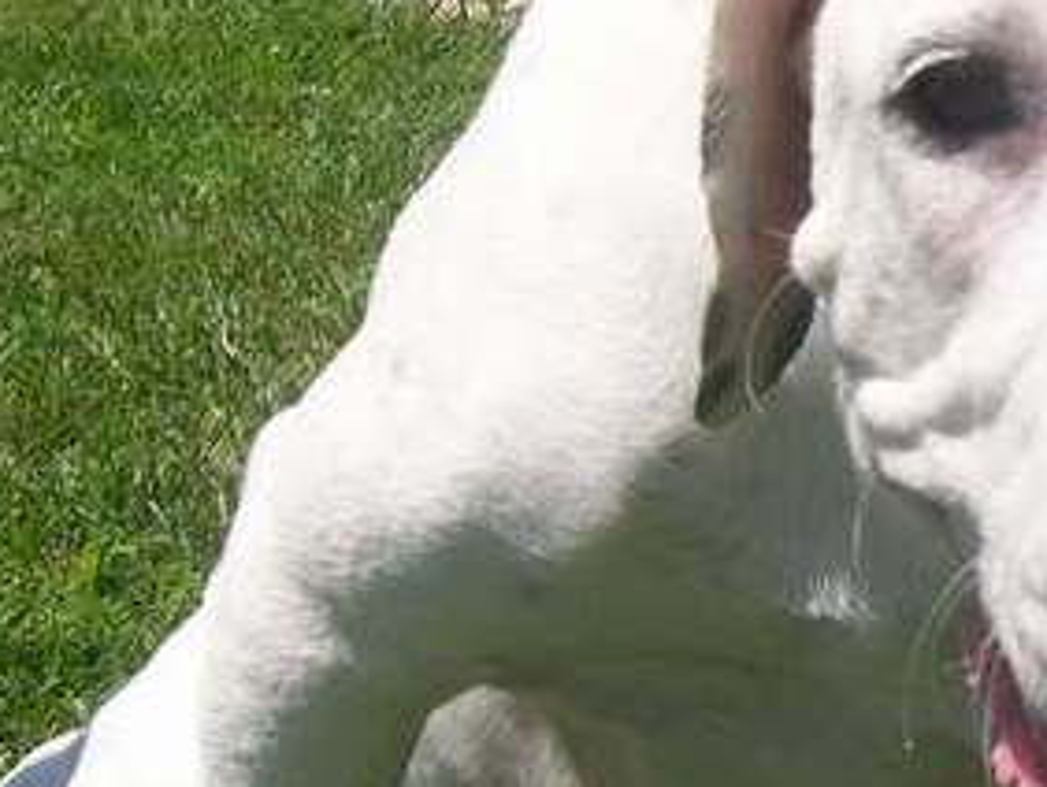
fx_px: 2967
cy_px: 412
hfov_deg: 18.8
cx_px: 1288
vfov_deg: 15.1
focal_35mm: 98
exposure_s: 1/678
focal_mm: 6
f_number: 4.8
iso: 80
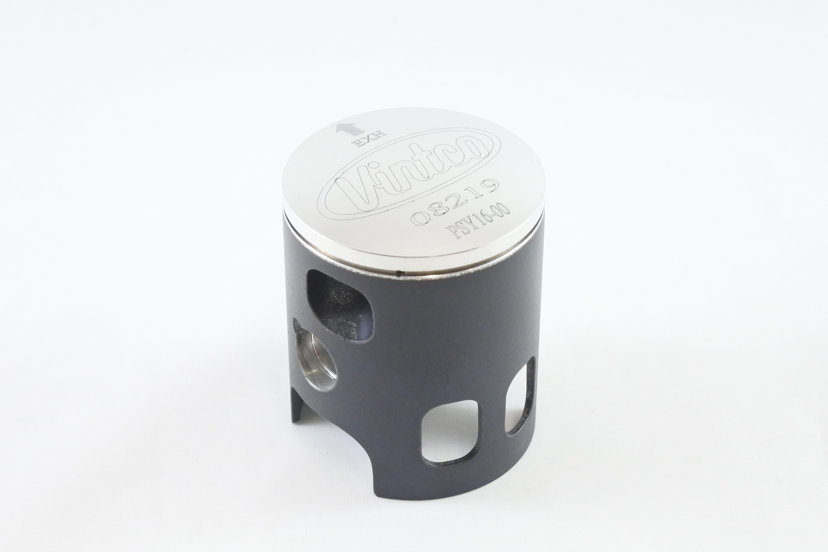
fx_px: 1380
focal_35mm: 60
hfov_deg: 33.4
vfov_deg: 22.6
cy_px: 276
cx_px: 414
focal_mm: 22.3
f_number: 4.8
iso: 800
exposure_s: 1/125
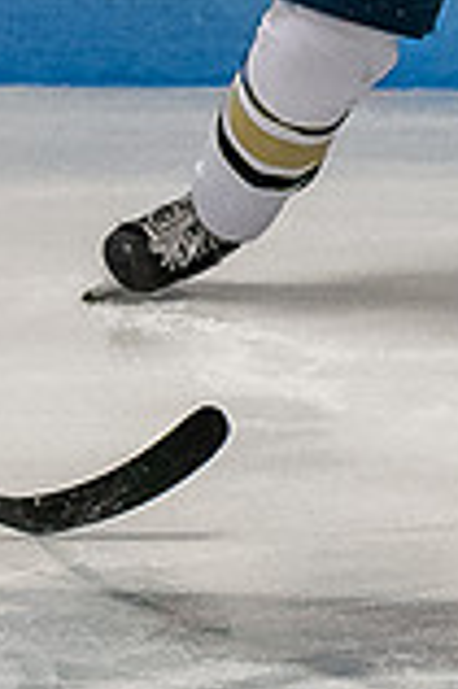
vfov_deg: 2.2
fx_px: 18168
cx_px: 571
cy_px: -253
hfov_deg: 1.4
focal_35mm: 950
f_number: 3.2
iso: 2000
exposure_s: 1/800
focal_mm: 82
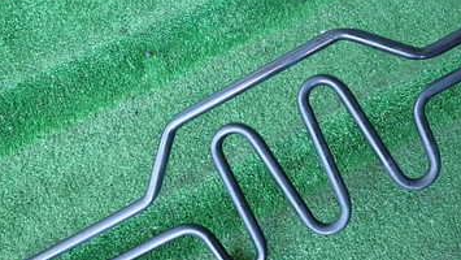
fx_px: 563
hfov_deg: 43.2
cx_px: 343
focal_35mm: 46
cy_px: 114
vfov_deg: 26.0
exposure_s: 1/60
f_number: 2
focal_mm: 4.5
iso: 100
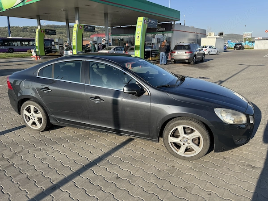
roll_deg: +1.0
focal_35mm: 24
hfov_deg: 71.6
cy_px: 100
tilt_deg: -15.0
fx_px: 186
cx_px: 134
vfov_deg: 56.8
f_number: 1.78
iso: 100
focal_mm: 6.76
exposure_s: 1/2525
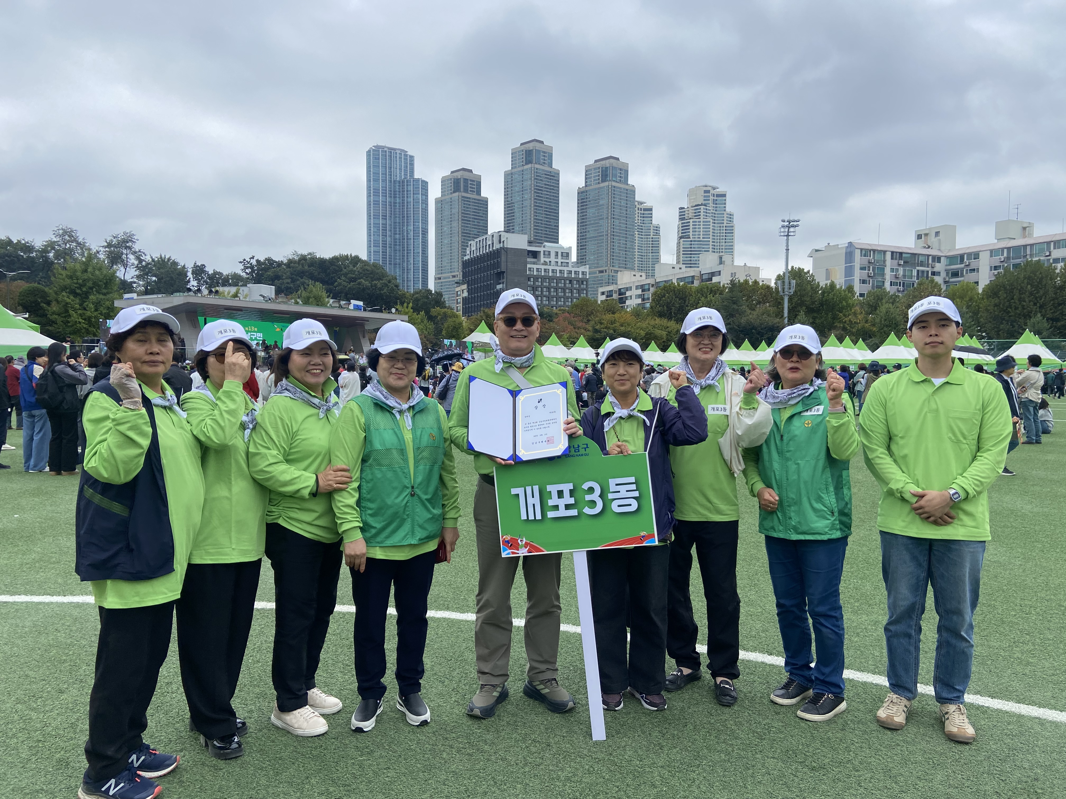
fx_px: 801
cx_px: 533
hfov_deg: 67.3
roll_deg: -0.9
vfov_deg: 53.1
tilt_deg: -1.7
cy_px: 400
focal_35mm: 26
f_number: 1.8
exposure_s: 1/1063
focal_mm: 4.25
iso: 32
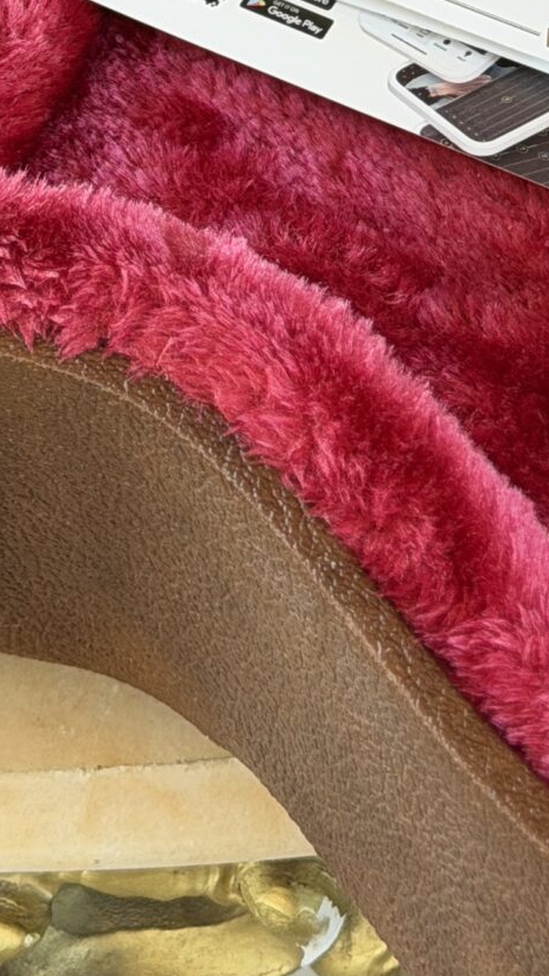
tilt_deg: -46.6
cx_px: 689
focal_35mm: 161
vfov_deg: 12.7
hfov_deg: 7.5
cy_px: -456
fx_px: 4167
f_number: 1.78
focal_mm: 6.76
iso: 100
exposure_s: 1/74
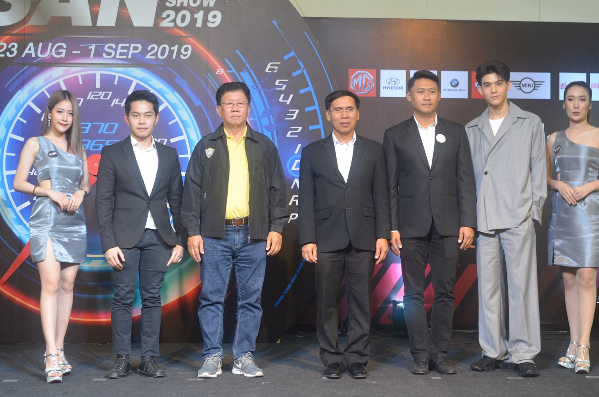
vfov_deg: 20.5
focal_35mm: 66
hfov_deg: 30.6
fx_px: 1096
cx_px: 310
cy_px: 198
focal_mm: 42
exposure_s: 1/25
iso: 400
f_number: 5.3
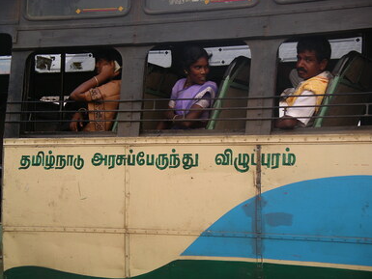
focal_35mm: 99
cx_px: 186
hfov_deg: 19.8
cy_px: 139
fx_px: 1064
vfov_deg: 14.9
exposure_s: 1/97
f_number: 3.8
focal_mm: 20.4
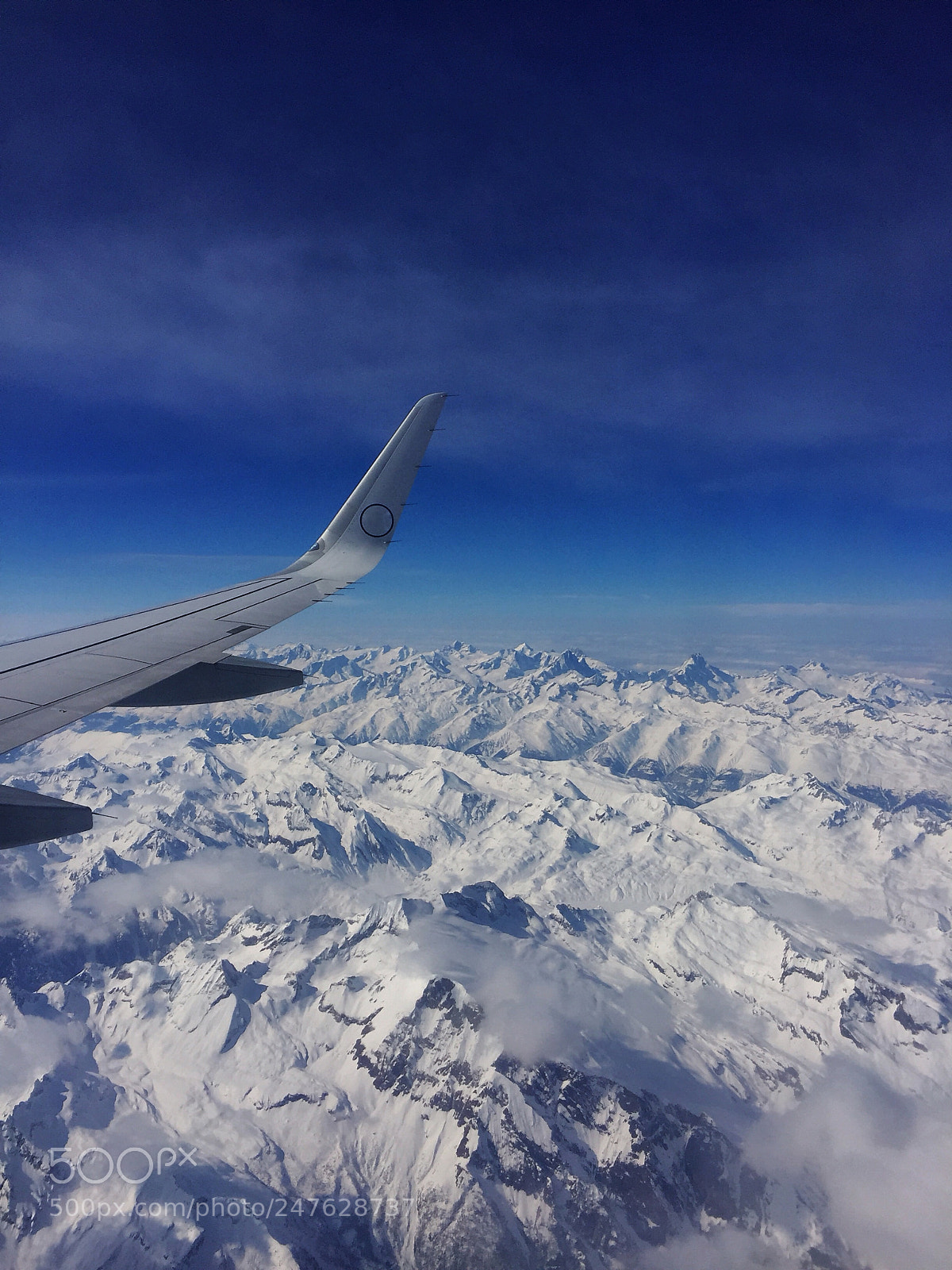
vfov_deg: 61.7
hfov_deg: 48.2
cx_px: 476
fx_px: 1063
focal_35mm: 29
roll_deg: -0.1
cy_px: 635
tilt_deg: -1.2
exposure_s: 1/6623
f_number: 2.2
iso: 32
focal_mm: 4.15
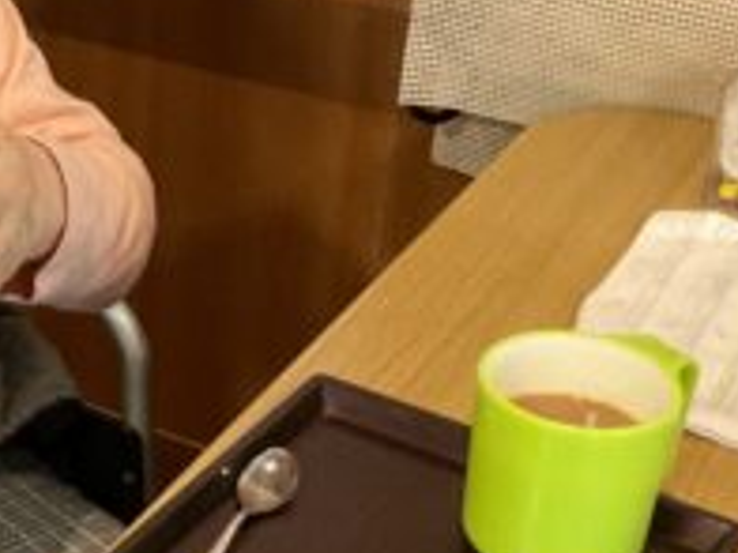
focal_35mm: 89
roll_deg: +1.6
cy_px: 312
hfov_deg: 20.6
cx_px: -139
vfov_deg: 16.6
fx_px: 1897
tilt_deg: -30.3
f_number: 1.8
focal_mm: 3
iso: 250
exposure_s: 1/60
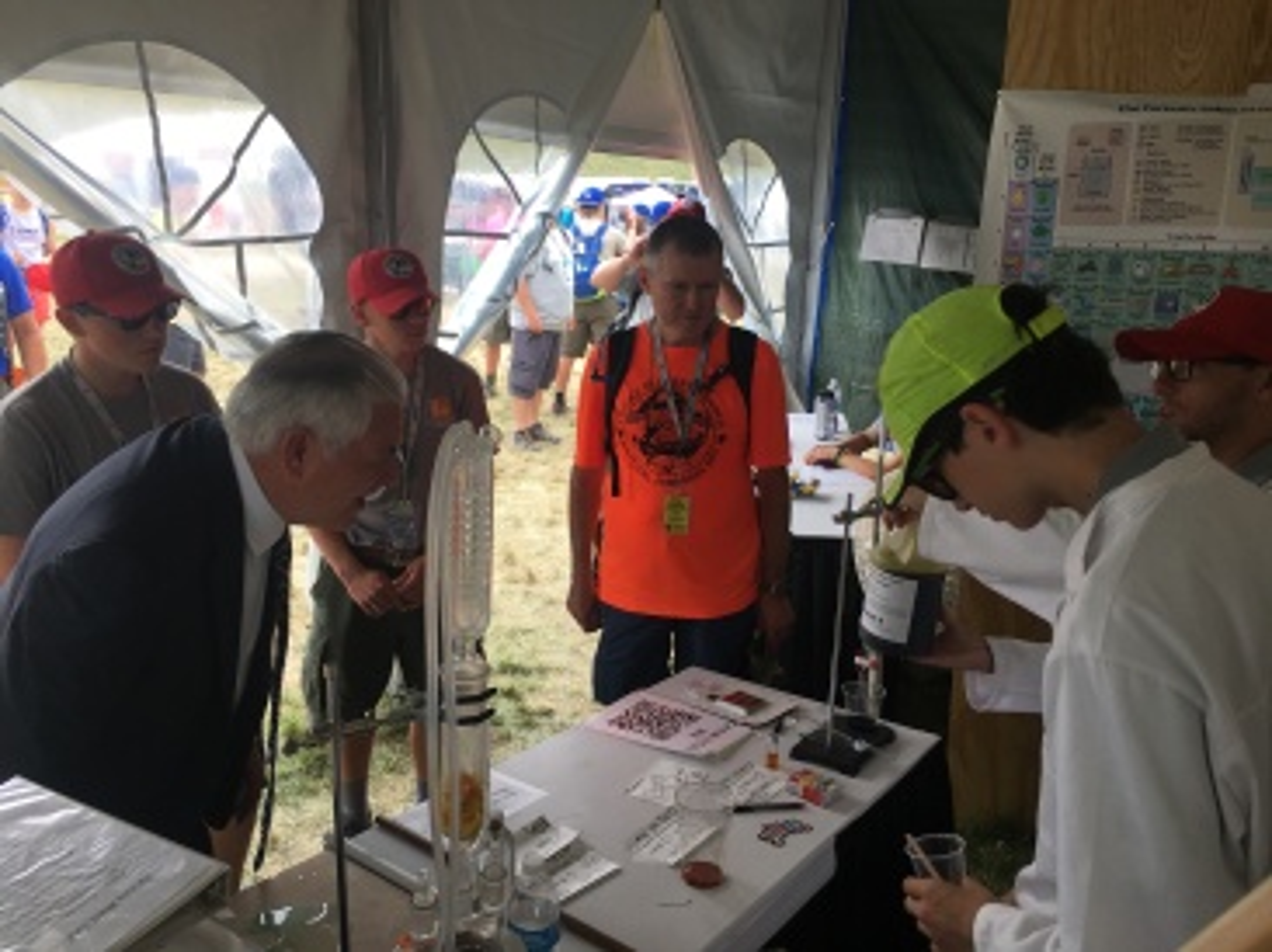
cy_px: 476
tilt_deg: -11.3
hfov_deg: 61.7
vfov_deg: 48.2
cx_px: 636
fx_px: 1065
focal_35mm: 29
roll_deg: -3.7
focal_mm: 4.15
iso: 25
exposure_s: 1/192
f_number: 2.2
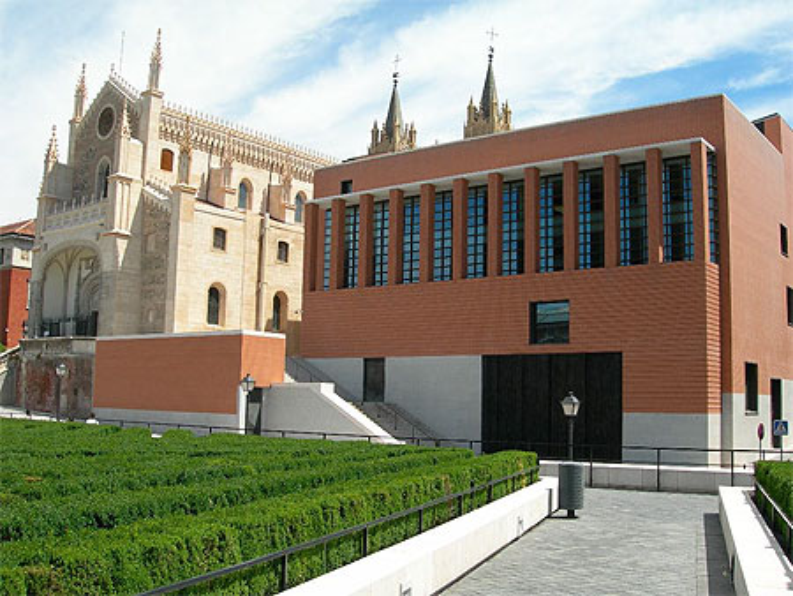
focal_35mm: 38
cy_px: 298
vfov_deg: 37.8
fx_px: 871
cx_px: 396
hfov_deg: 49.0
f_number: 4.8
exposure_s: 1/436
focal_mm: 7.8
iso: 50
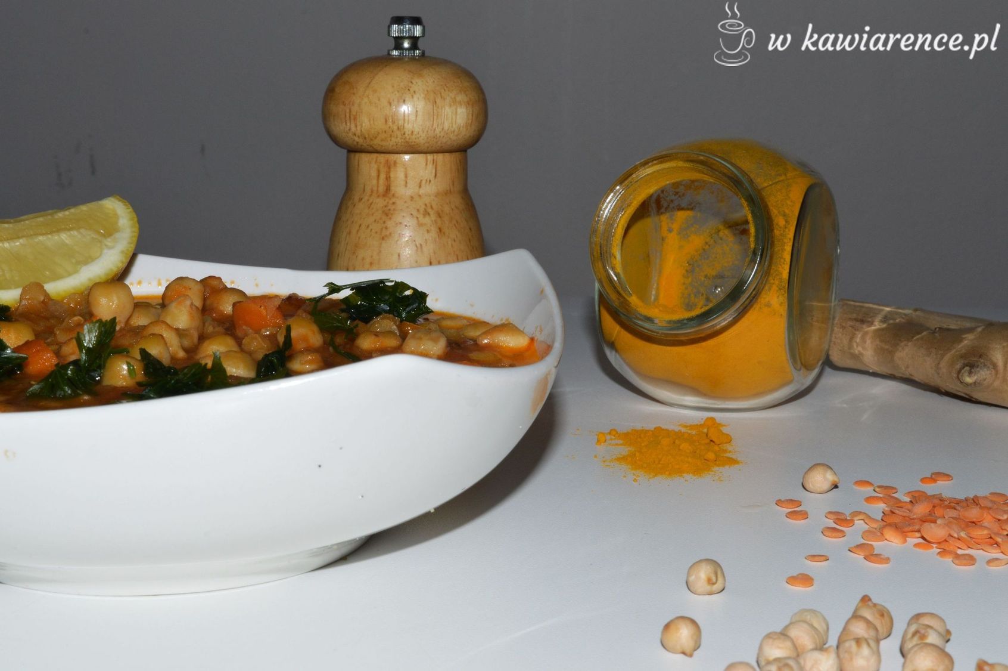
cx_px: 504
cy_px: 336
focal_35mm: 60
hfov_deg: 33.4
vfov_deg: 22.6
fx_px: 1678
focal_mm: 40
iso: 200
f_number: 25
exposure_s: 1/200
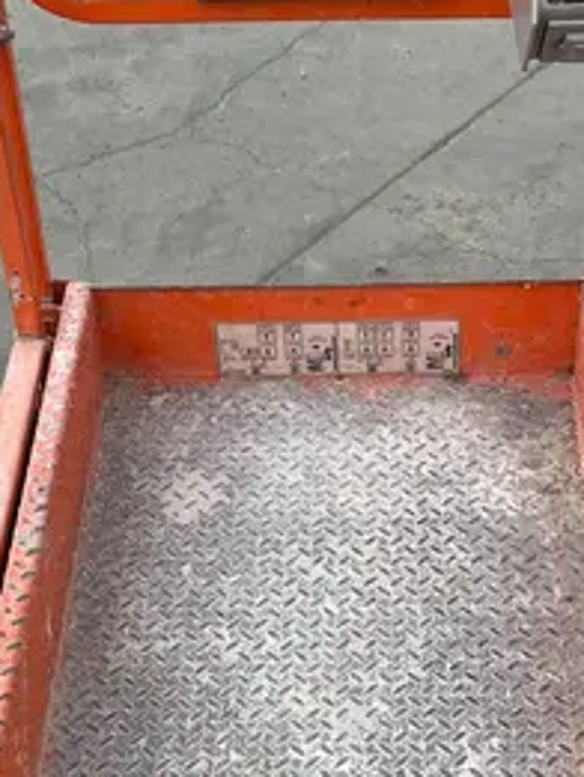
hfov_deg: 20.2
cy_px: 639
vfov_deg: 26.1
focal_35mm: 73
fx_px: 1641
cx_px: 325
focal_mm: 5.1
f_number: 1.6
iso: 50
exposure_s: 1/2268
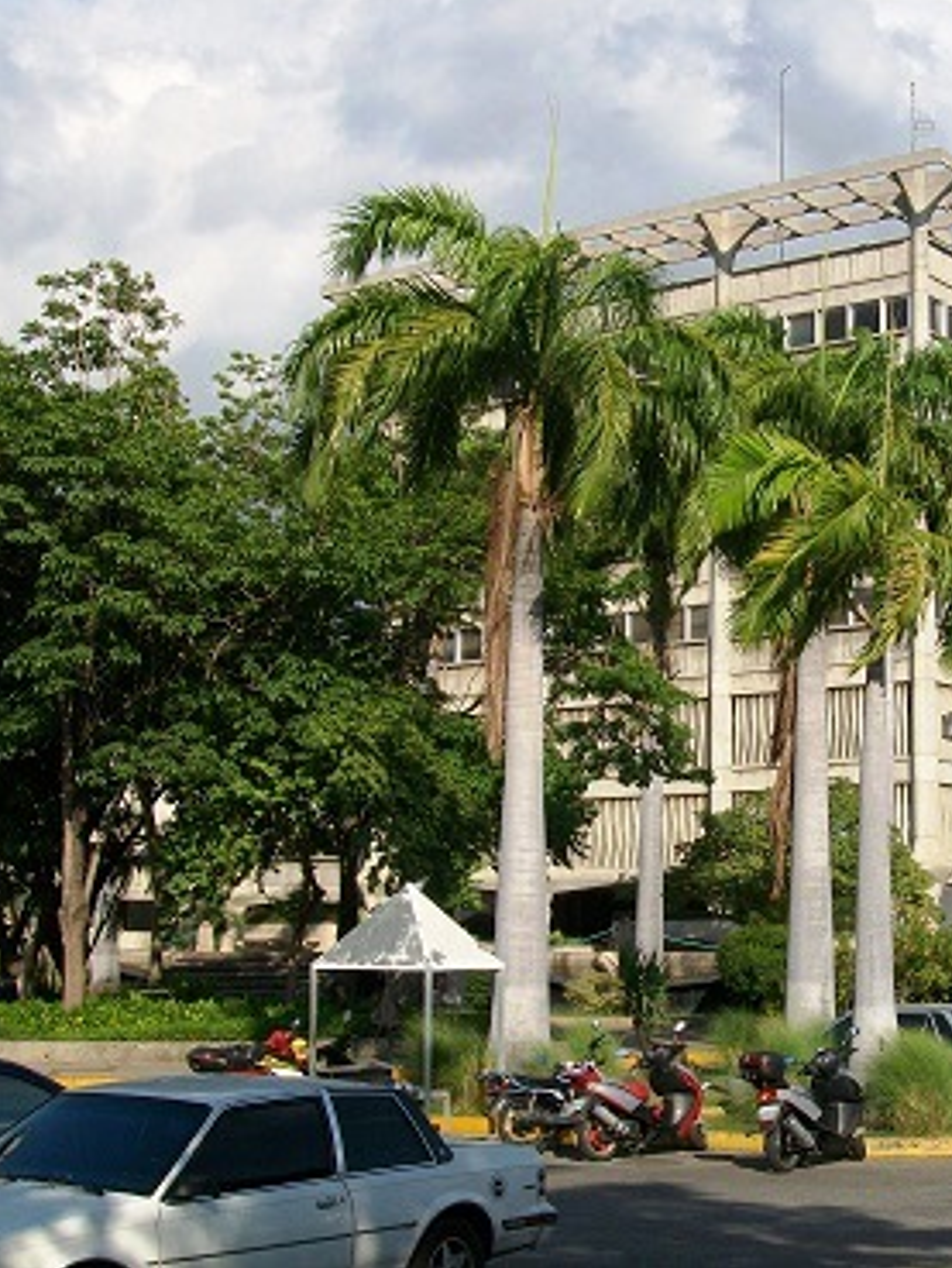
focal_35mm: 61
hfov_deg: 23.7
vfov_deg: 31.7
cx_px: 763
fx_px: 2236
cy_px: 634
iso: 64
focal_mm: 7.6
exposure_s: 1/500
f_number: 5.3
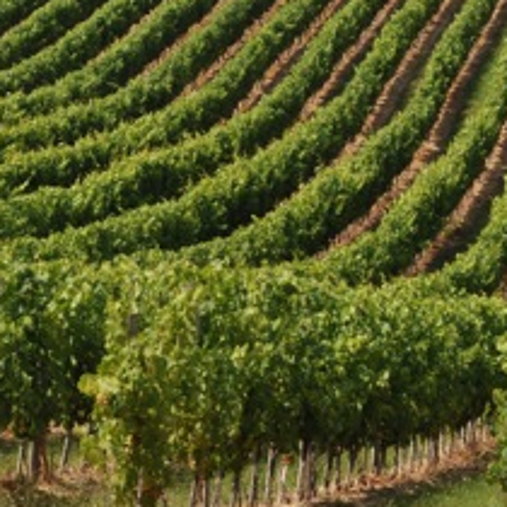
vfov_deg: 8.7
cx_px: 712
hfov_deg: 8.6
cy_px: 113
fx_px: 3318
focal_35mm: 200
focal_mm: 55
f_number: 10
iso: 200
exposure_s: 1/400
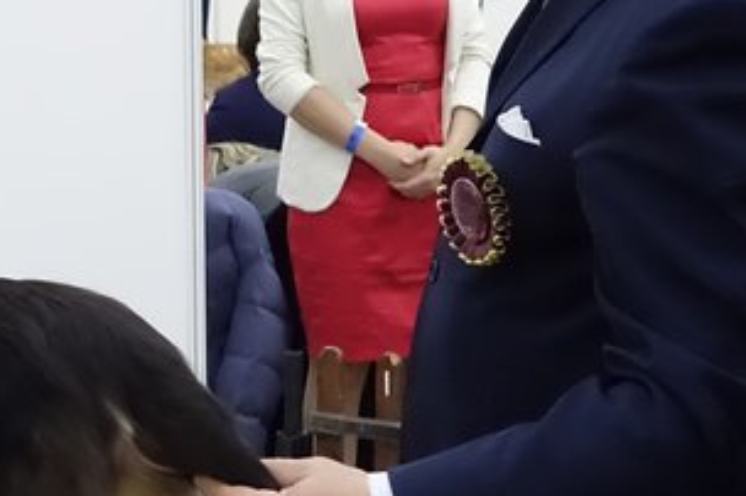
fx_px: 2670
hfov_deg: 15.4
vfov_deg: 10.6
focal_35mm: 129
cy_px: 176
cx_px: -93
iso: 5000
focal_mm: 17.83
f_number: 2.8
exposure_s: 1/250
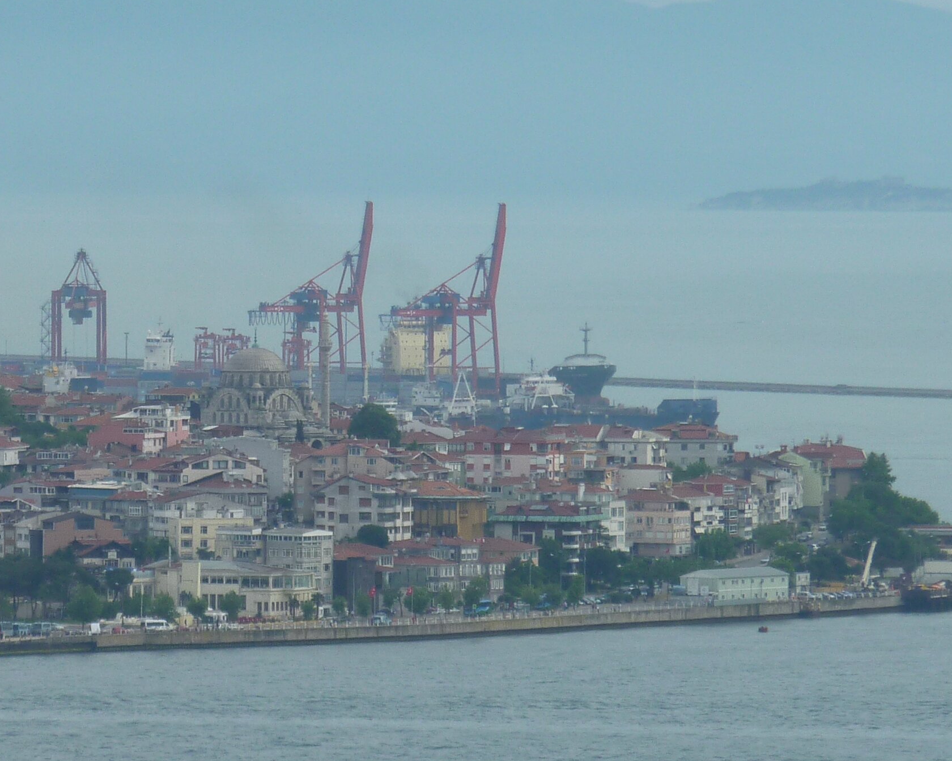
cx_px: 240
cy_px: 489
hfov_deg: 4.3
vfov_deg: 3.5
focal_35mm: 445
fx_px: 12538
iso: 80
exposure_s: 1/400
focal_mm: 34.4
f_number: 5.6
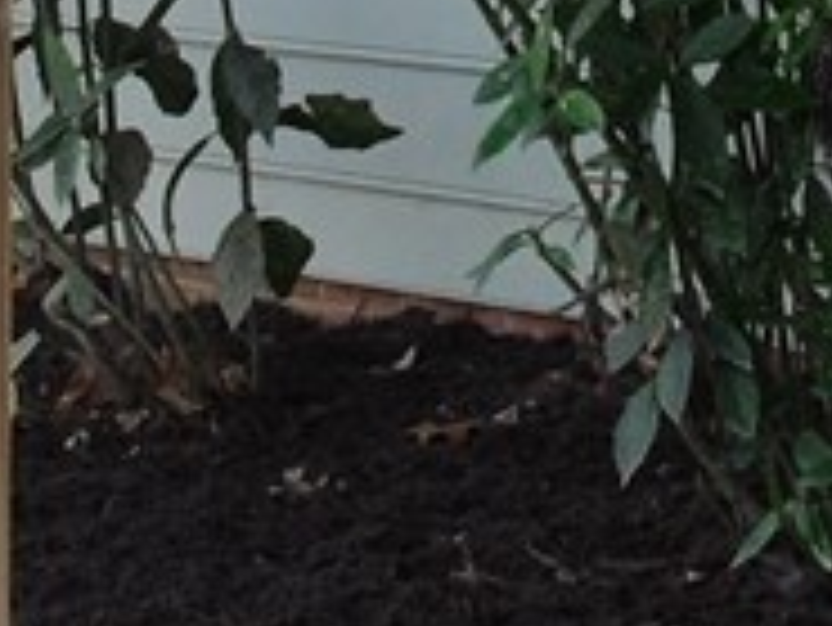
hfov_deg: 9.9
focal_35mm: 199
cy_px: -180
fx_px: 4786
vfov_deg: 7.4
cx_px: 580
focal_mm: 6.3
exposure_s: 1/60
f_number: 3.1
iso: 100
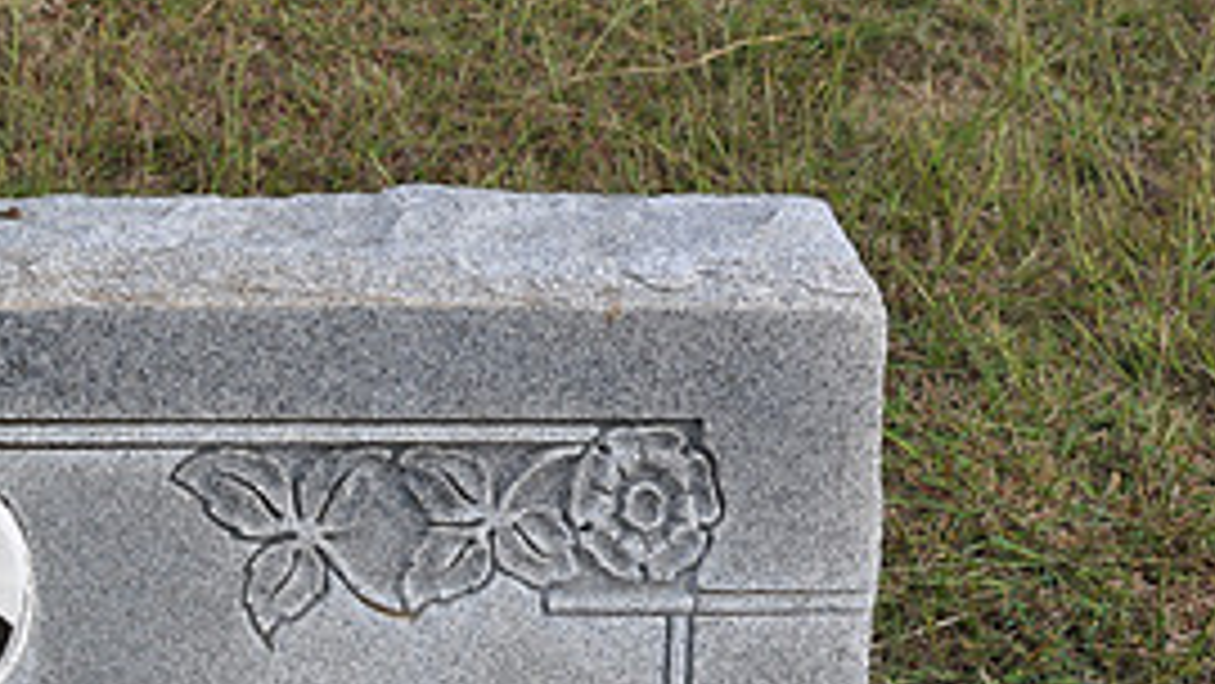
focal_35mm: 81
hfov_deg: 24.8
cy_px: 700
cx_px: -36
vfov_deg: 14.7
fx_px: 2610
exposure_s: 1/320
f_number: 9
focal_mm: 24
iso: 200
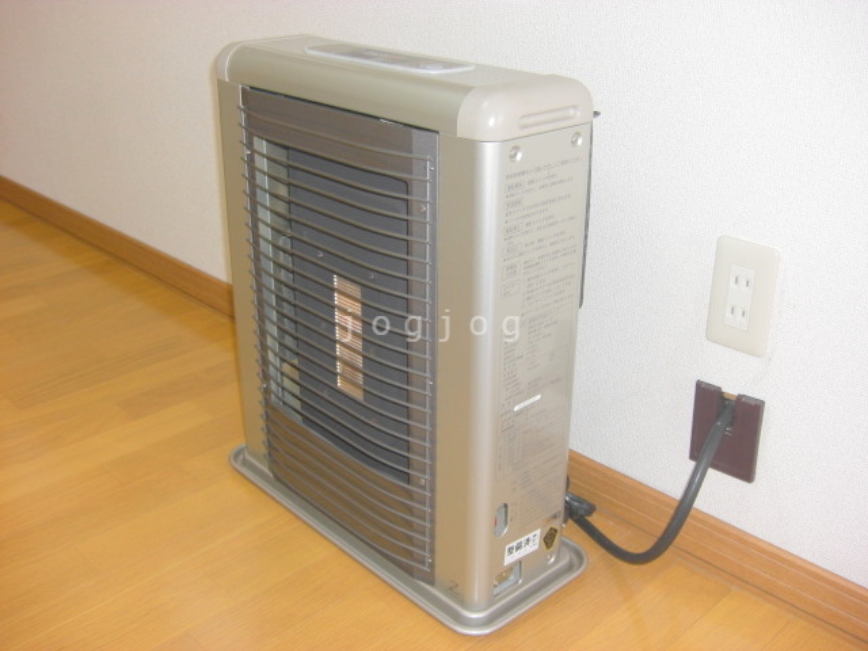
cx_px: 434
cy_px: 326
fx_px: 953
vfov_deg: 37.7
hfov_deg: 49.0
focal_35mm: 38
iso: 100
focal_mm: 7.9
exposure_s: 1/60
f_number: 2.8
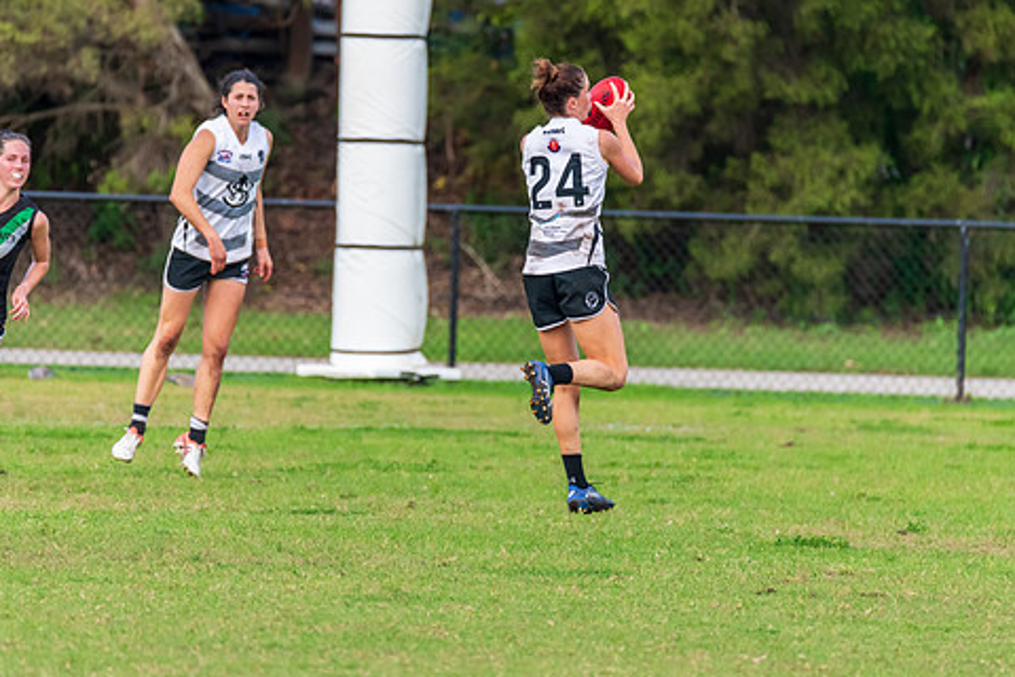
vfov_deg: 1.8
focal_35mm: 770
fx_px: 21708
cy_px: 295
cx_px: 503
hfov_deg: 2.7
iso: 1100
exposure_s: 1/1250
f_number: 6.3
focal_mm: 550
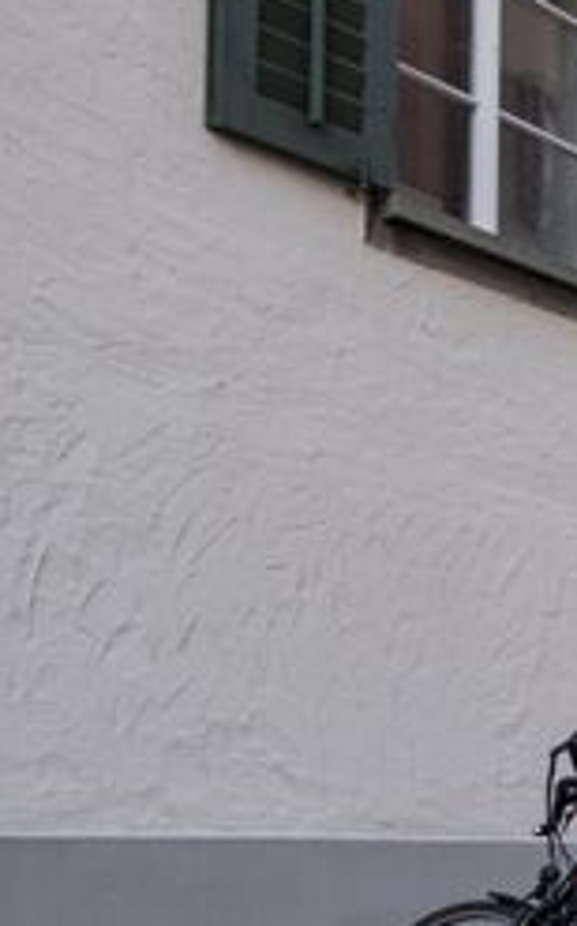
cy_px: 587
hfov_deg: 19.2
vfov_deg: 35.5
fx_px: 1437
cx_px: 925
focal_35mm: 57
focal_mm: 18
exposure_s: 1/500
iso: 500
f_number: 3.2
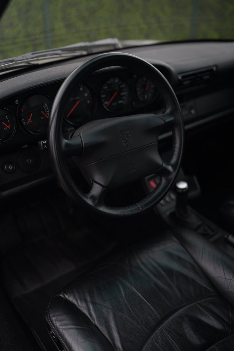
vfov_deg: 54.4
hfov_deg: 37.9
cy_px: 176
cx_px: 117
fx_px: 341
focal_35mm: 35
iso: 800
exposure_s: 1/4000
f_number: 1.6
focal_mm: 35
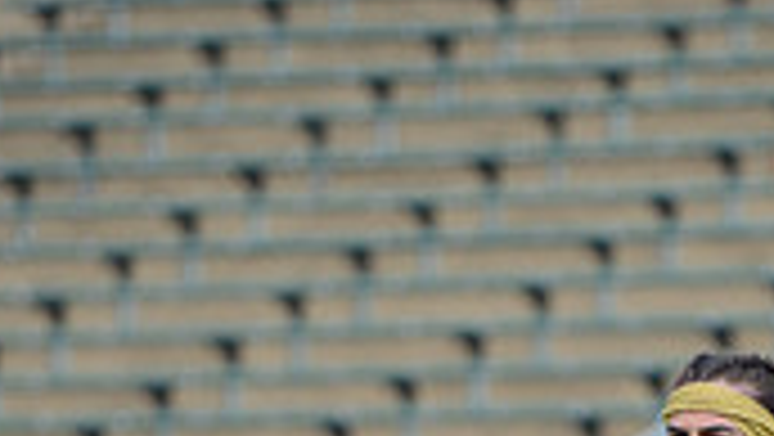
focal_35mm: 765
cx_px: 641
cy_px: 881
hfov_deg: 2.8
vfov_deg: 1.6
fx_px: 15710
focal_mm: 280
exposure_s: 1/1250
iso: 200
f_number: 5.6
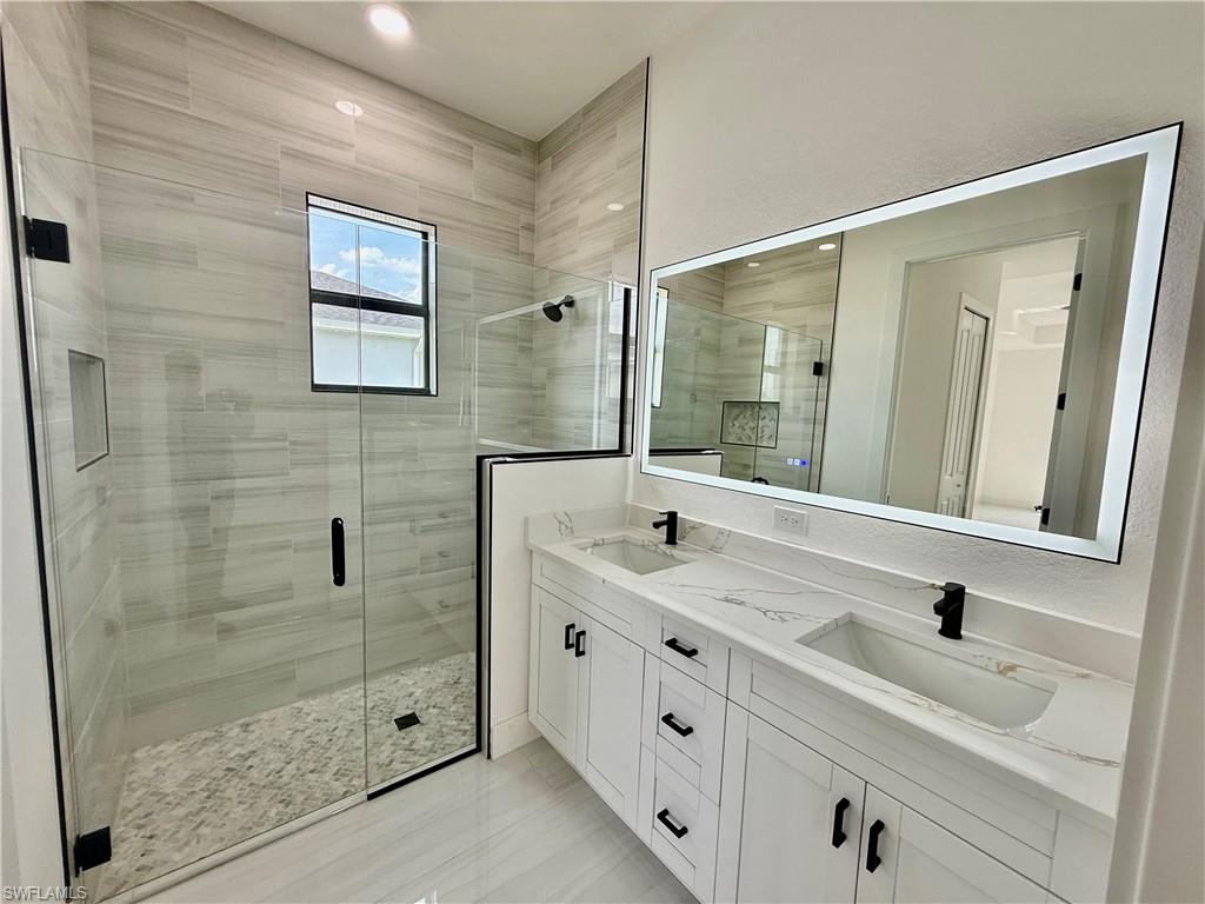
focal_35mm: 14
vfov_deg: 85.7
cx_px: 602
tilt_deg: -5.1
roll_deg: -1.8
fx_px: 487
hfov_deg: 102.1
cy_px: 452
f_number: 2.2
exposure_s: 1/134
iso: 64
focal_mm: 2.22
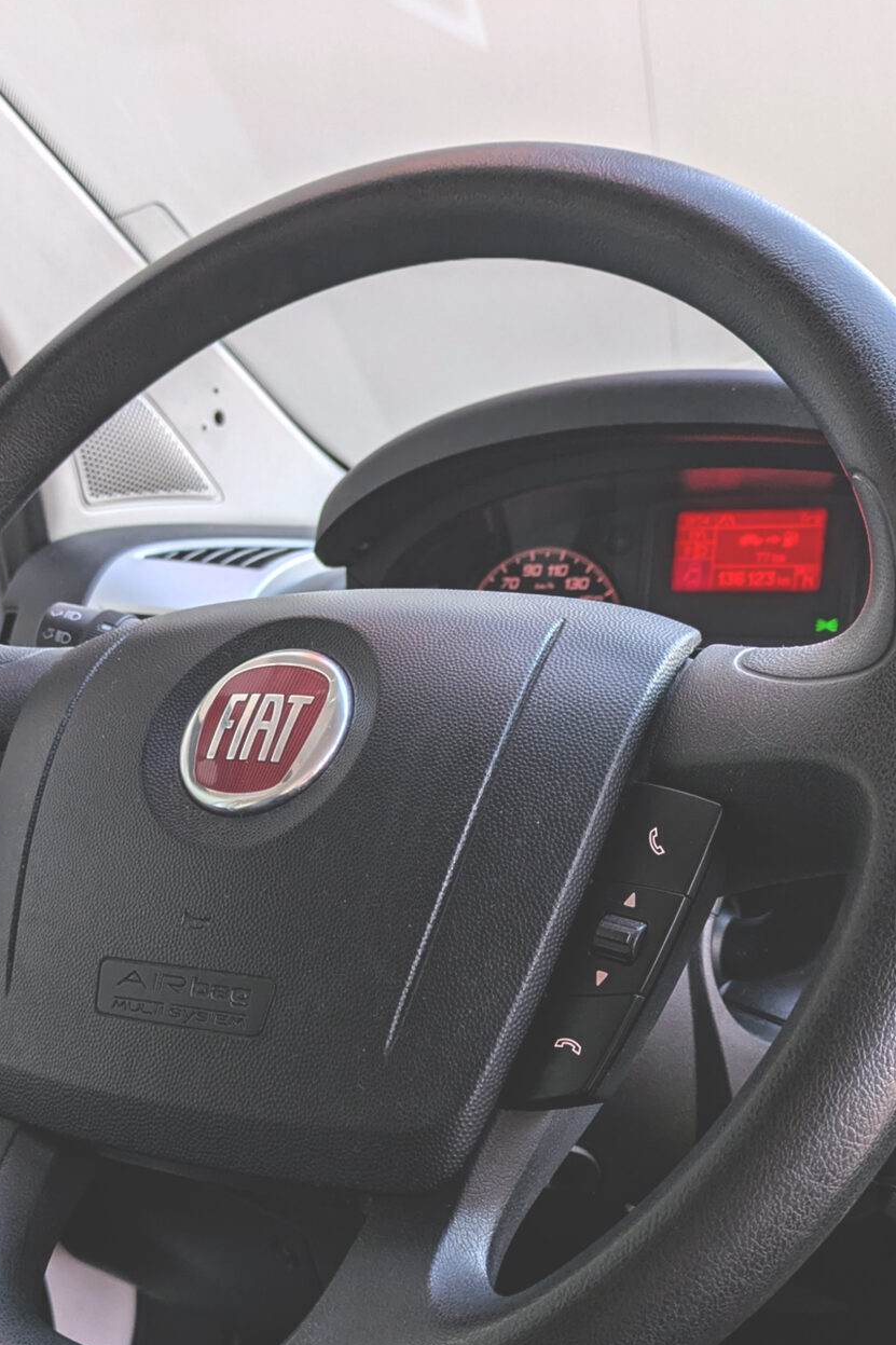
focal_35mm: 41
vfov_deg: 47.1
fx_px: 1531
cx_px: 362
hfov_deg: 32.5
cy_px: 821
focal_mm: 6.86
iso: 80
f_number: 1.8
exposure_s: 1/3200
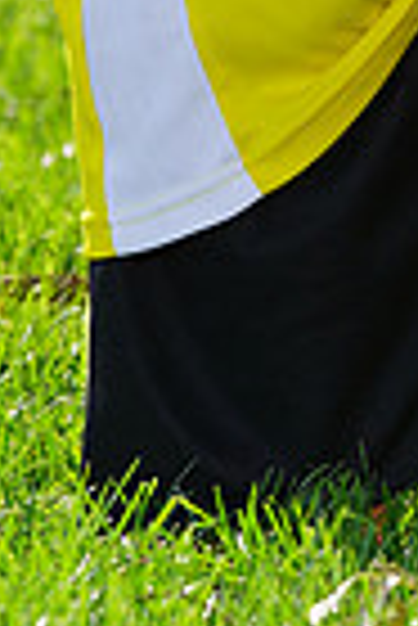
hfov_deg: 1.5
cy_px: -482
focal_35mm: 919
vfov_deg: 2.2
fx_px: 15965
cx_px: 414
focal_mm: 221
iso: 100
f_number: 8
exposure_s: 1/200
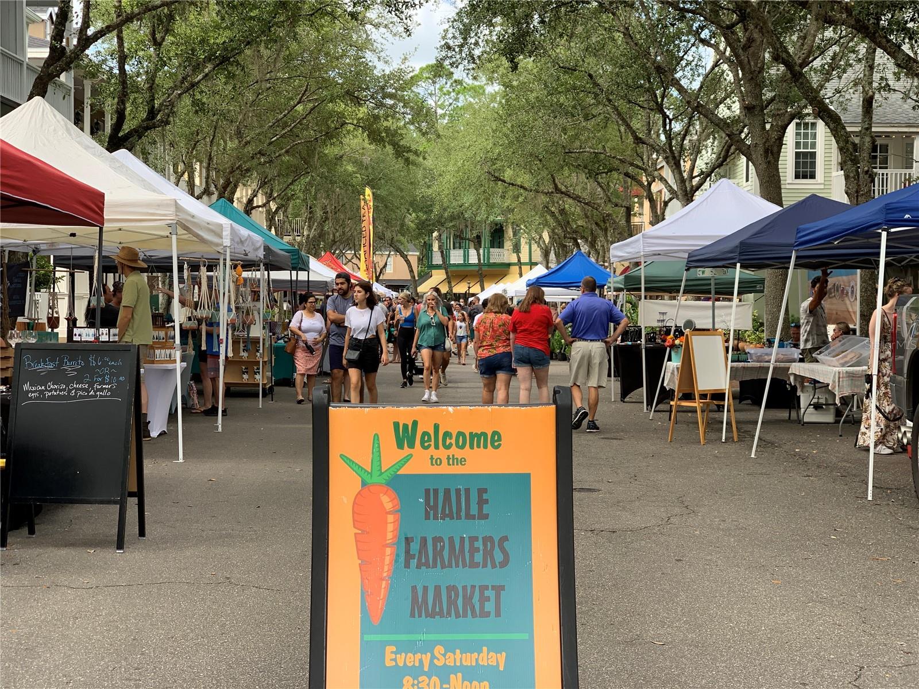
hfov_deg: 36.8
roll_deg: -0.1
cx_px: 460
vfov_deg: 28.0
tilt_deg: -2.5
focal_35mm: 52
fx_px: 1381
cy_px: 344
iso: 16
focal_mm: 6
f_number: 2.4
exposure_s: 1/171
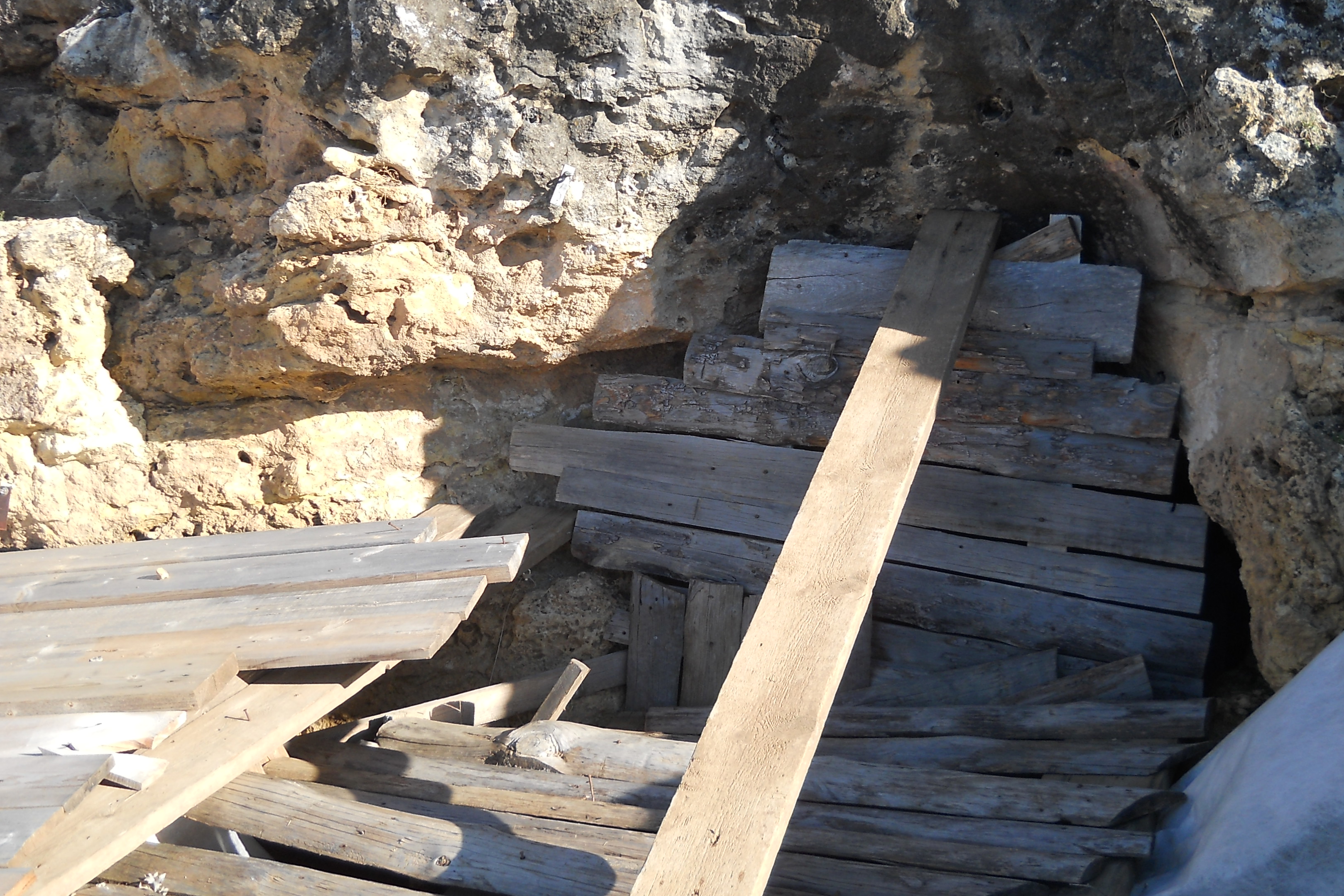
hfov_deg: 45.4
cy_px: 414
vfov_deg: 31.2
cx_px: 677
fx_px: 1605
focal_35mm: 43
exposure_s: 1/125
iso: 80
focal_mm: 6.72
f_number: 5.5
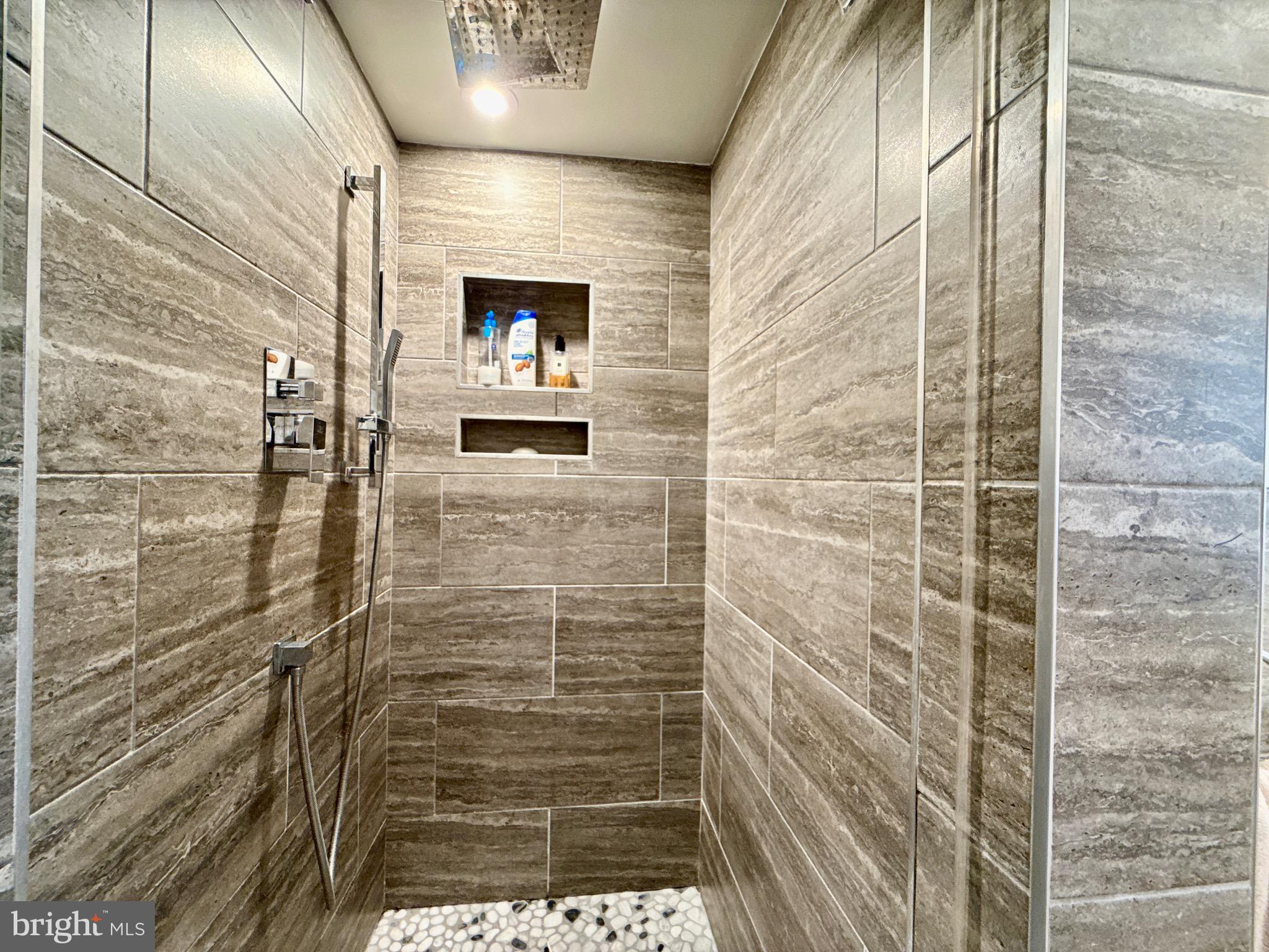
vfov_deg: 85.7
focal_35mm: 14
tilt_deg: +0.3
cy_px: 476
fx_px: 513
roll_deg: -1.0
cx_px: 634
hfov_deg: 102.1
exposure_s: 1/30
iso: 160
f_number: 2.2
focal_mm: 2.22
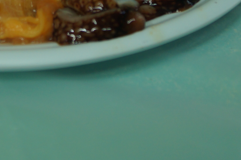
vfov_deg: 10.7
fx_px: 829
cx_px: 29
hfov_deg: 16.3
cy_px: -61
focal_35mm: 124
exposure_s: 1/60
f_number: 4.5
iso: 320
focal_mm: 28
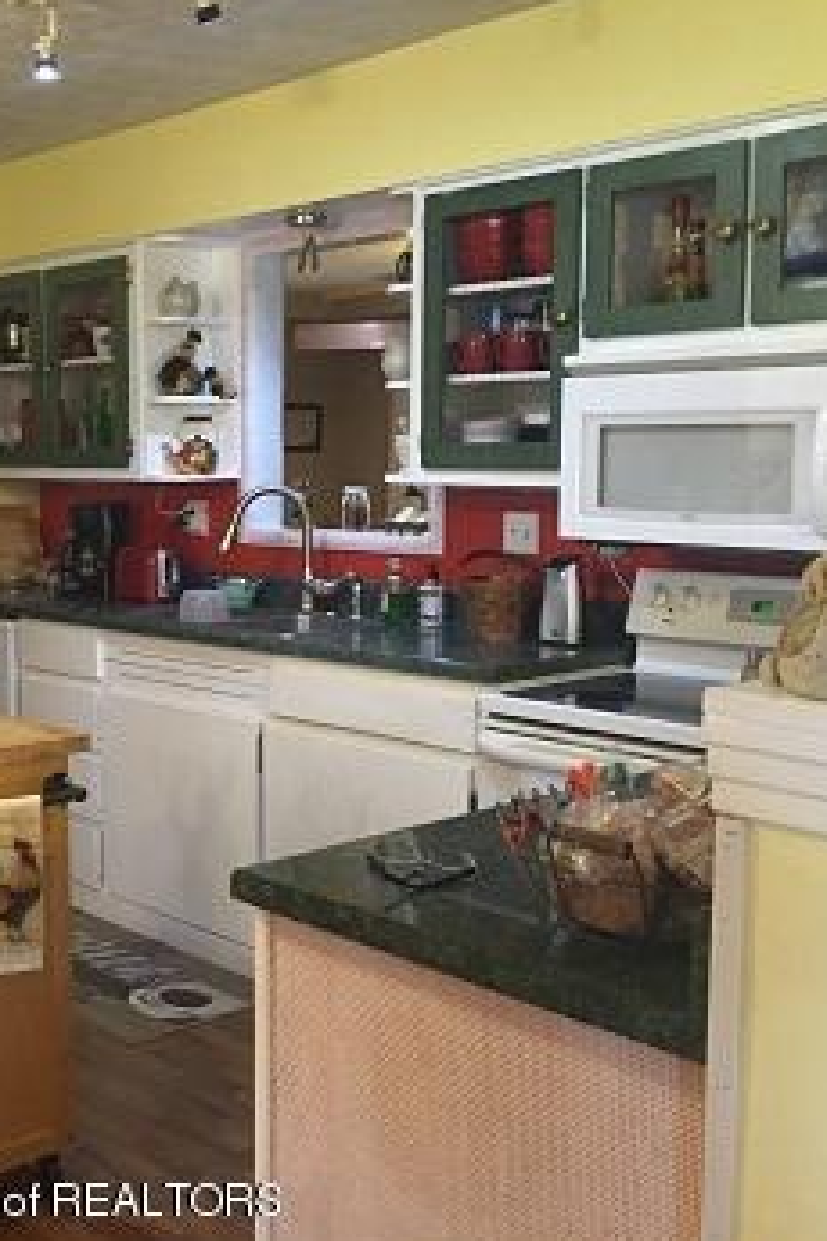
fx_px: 1447
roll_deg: -0.2
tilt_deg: -6.5
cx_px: 155
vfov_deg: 46.4
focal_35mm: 42
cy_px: 615
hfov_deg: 31.0
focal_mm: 4.15
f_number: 2.2
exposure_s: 1/30
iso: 200
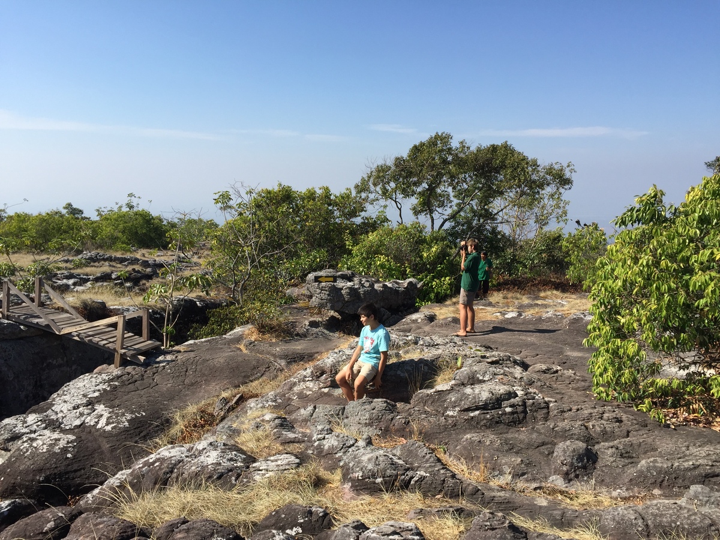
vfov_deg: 48.2
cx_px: 360
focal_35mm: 29
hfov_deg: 61.7
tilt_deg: -8.3
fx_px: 603
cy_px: 270
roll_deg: -1.3
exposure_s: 1/1721
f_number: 2.2
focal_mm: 4.15
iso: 32
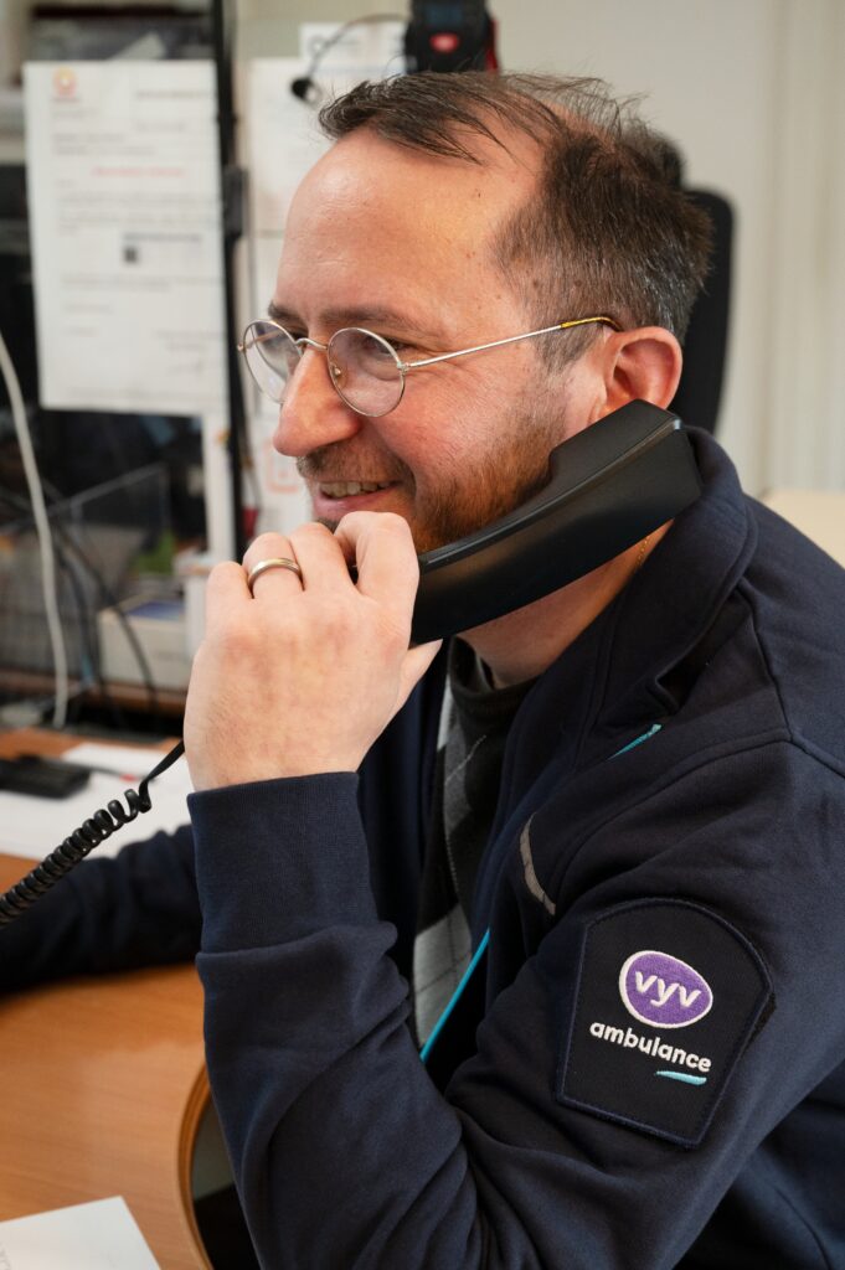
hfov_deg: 24.2
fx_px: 1975
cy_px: 635
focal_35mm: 56
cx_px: 422
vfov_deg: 35.7
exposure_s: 1/125
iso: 3200
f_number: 5.6
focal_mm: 56
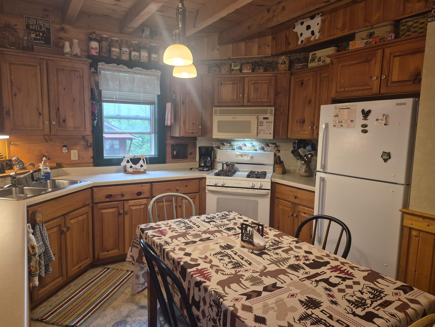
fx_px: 289
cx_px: 218
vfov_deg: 58.9
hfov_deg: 73.9
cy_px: 164
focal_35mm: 23
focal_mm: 5.4
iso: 500
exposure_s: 1/120
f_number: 1.8
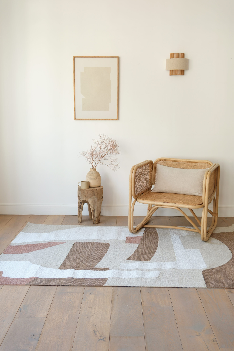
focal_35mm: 56
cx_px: 117
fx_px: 546
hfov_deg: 24.2
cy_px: 176
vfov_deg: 35.6
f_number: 4
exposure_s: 1/2400
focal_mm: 37.6
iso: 125
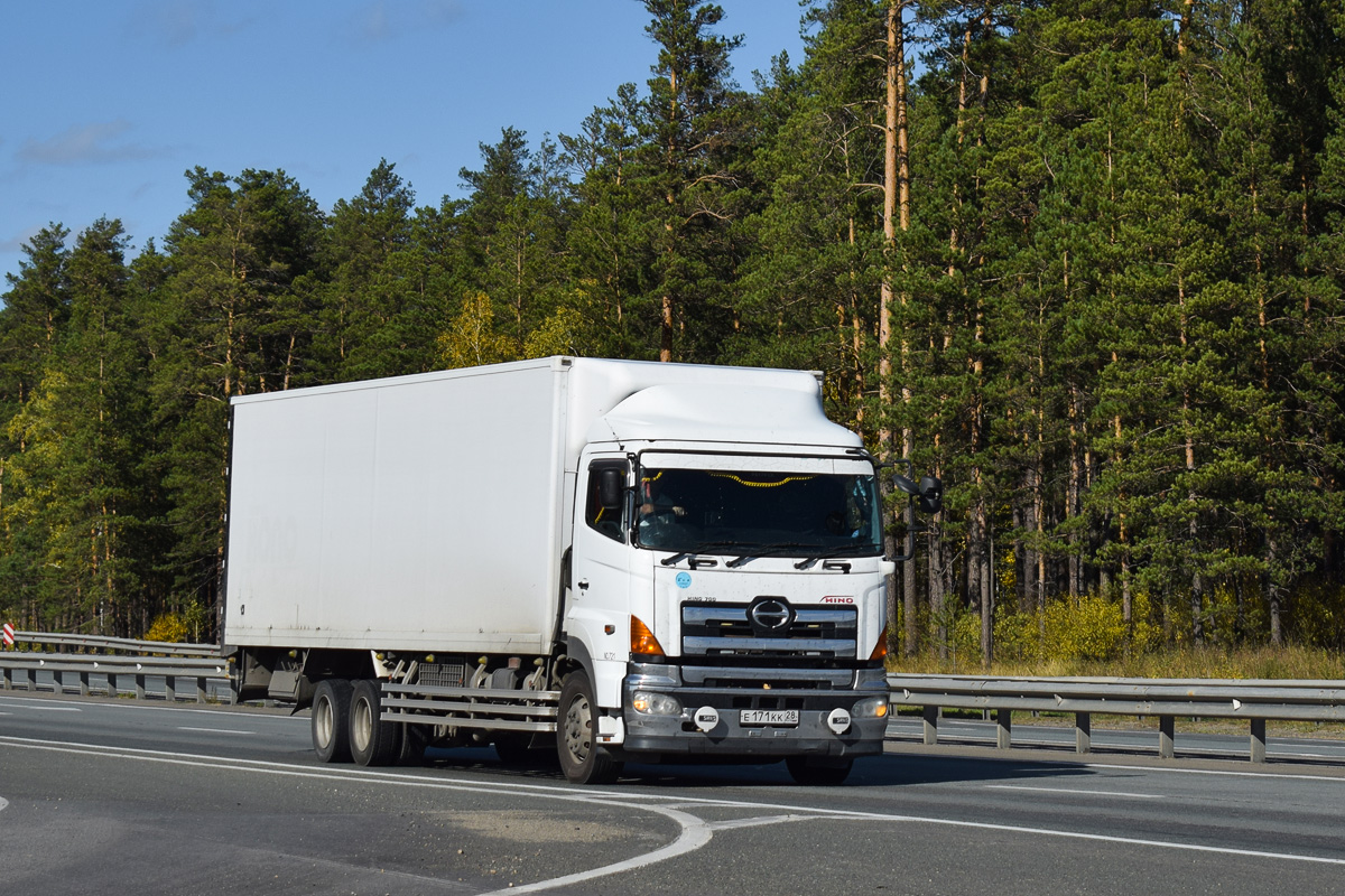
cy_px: 448
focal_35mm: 82
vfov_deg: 16.6
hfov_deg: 24.6
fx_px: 3082
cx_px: 672
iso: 100
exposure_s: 1/1000
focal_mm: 55
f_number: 5.6
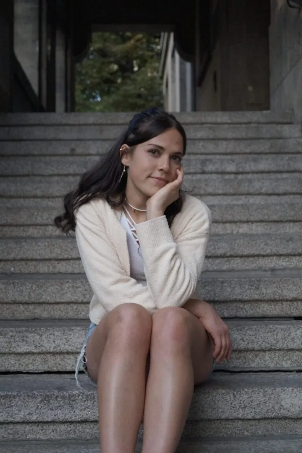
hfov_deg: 25.7
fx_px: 661
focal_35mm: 52
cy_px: 226
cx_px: 151
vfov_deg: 37.9
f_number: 5
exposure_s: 1/160
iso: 3200
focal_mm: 35
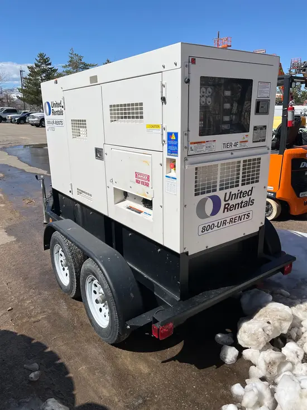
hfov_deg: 53.1
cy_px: 205
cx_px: 154
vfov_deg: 67.3
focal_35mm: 26
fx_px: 307
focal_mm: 5.1
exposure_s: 1/7353
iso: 50
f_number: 1.6
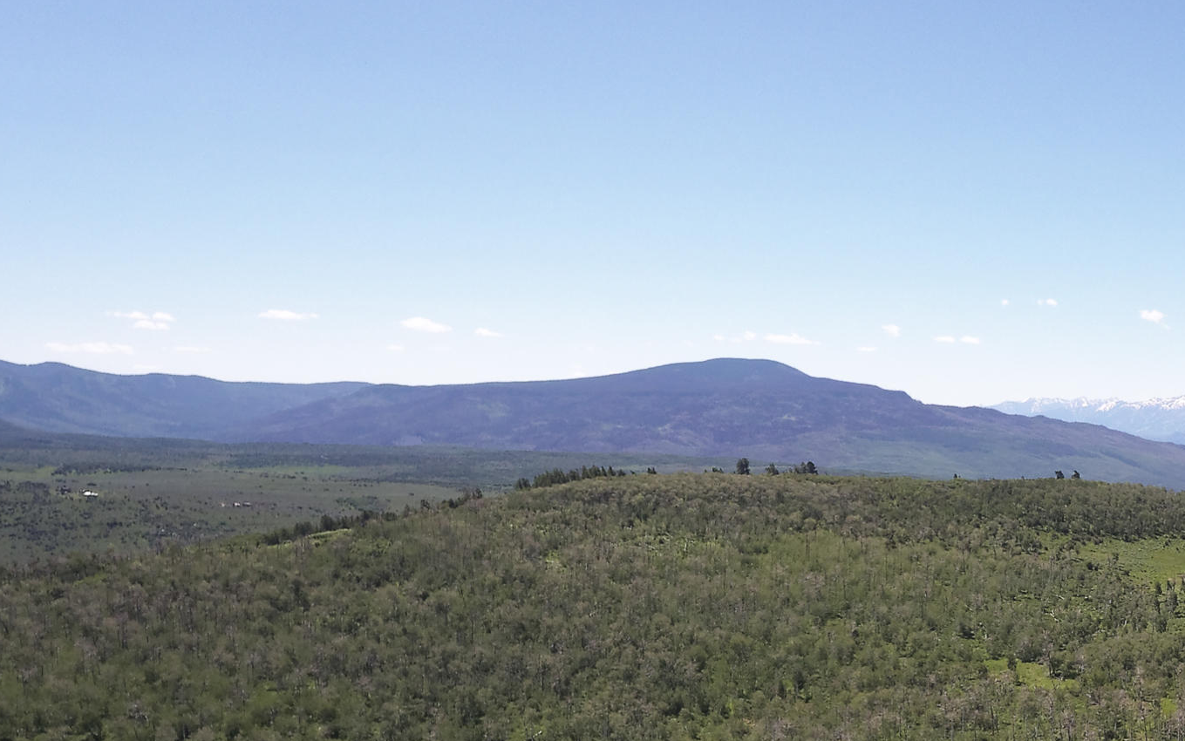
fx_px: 2616
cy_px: 613
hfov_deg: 24.3
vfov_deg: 16.0
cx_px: 1213
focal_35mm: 81
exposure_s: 1/60
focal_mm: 36
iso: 100
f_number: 10
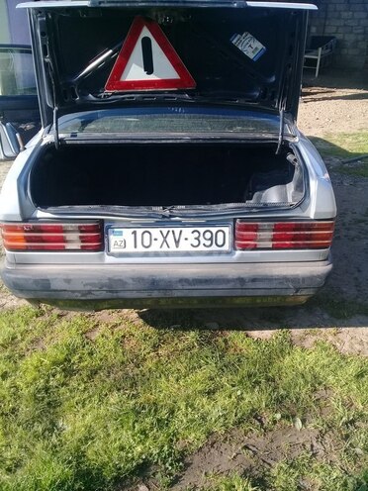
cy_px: 246
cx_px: 184
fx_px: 439
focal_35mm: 31
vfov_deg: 58.4
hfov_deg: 45.4
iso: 50
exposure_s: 1/435
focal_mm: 3.3
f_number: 2.2
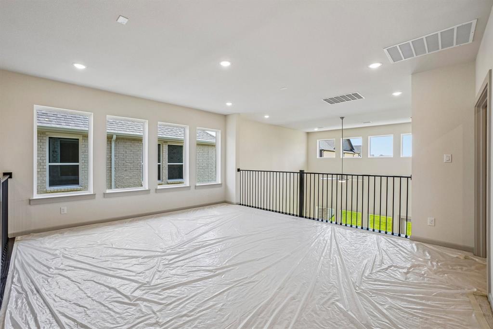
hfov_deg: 100.4
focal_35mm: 15
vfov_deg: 77.3
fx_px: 205
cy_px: 164
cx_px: 246
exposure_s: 1/100
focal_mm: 10
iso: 400
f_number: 8
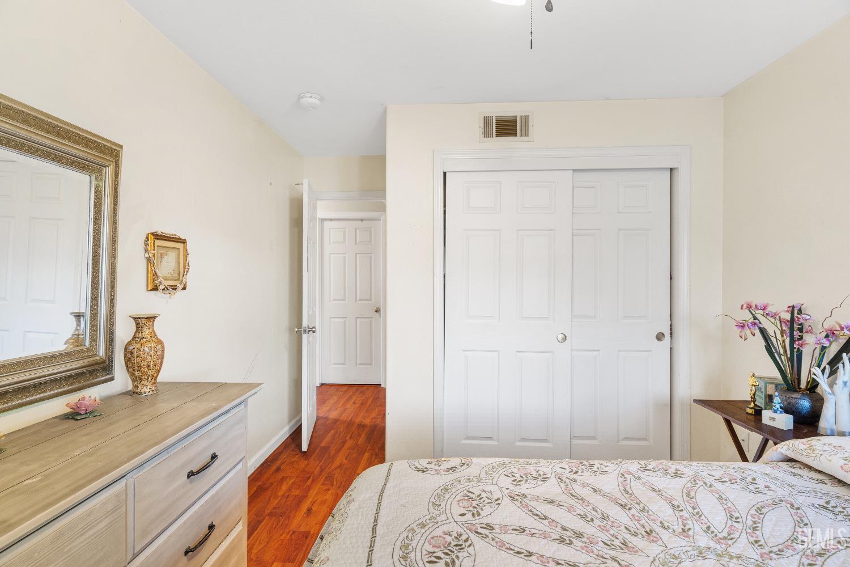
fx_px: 401
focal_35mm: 17
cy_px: 284
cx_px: 425
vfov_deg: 70.4
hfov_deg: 93.3
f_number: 5.6
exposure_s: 1
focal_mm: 17
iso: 400
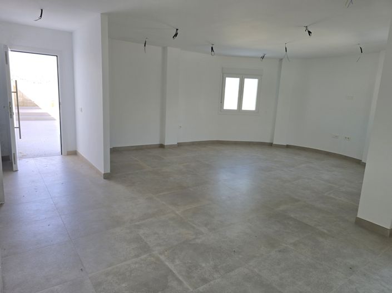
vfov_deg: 58.8
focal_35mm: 23
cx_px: 196
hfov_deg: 74.0
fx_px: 260
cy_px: 146
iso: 40
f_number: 1.7
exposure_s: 1/180
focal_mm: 6.3
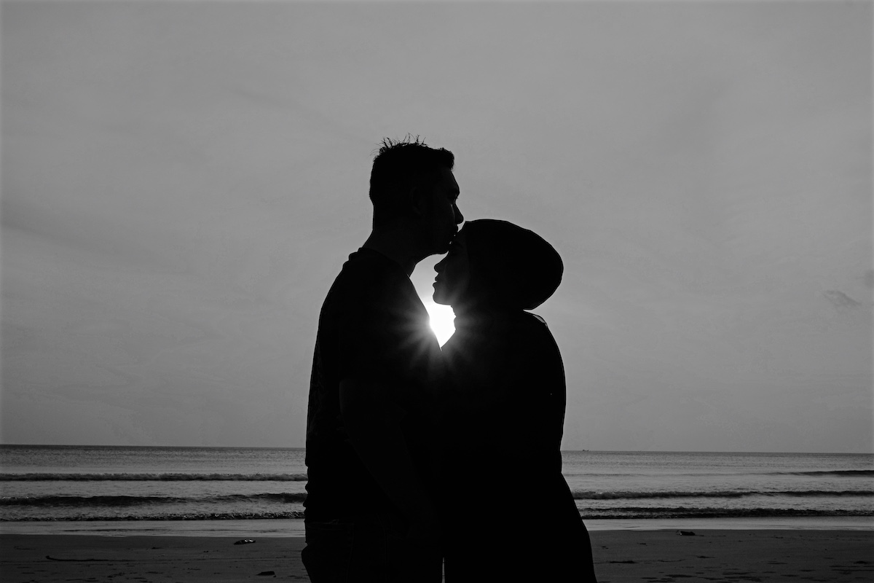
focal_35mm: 35
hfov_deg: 54.4
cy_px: 292
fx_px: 850
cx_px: 437
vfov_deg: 37.9
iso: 100
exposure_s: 1/400
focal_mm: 23
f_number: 16
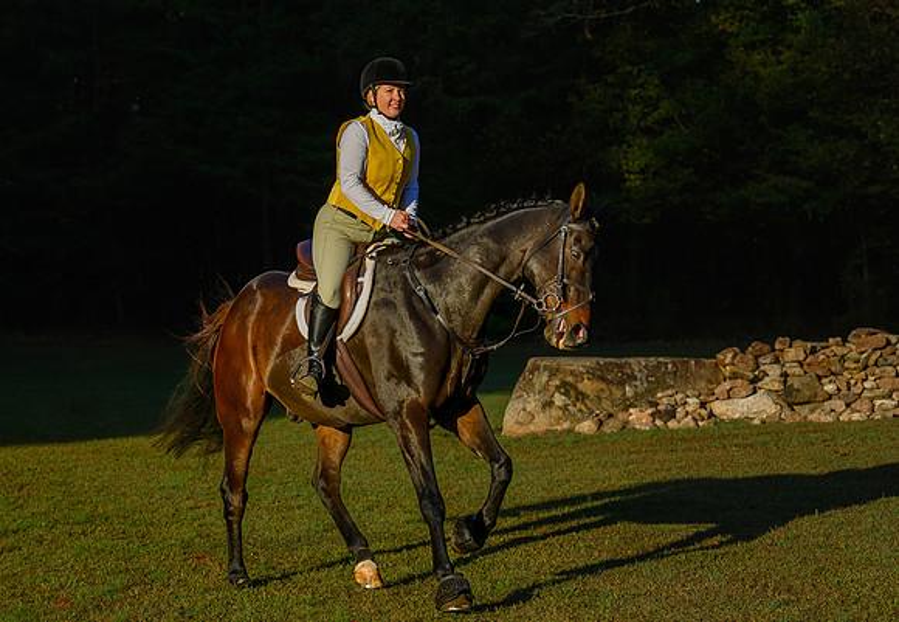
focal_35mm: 104
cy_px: 298
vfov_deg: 13.5
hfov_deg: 19.5
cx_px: 429
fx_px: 2618
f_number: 5.6
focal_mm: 97
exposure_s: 1/2500
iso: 2000
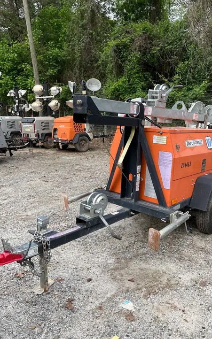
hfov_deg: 44.3
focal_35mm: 28
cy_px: 168
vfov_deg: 66.5
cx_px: 125
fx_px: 259
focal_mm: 4.2
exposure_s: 1/404
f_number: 1.6
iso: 50
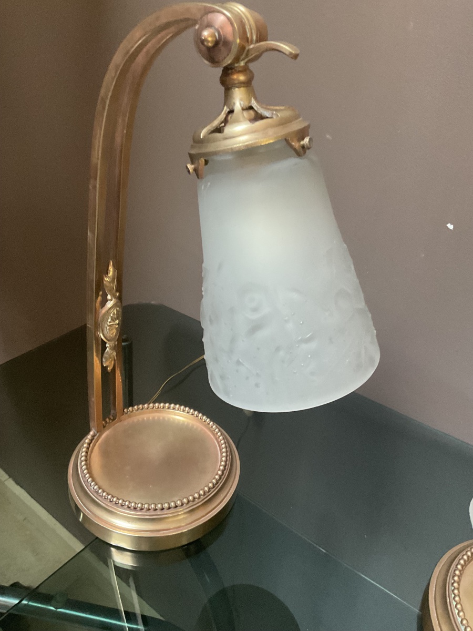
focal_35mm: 29
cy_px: 316
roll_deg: -4.7
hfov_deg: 48.2
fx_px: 528
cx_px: 236
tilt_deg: -32.2
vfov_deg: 61.7
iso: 250
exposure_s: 1/40
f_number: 1.8
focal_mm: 3
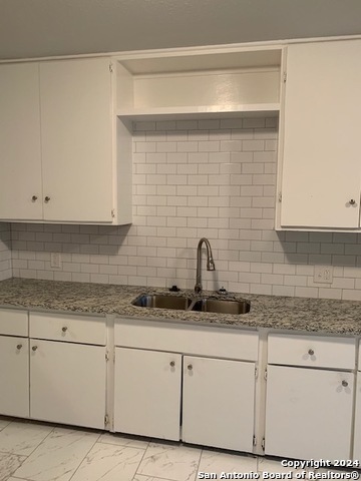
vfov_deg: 67.3
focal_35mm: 26
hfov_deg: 53.1
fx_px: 362
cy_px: 240
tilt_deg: -5.9
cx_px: 180
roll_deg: -1.1
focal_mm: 4.25
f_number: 1.8
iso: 160
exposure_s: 1/60
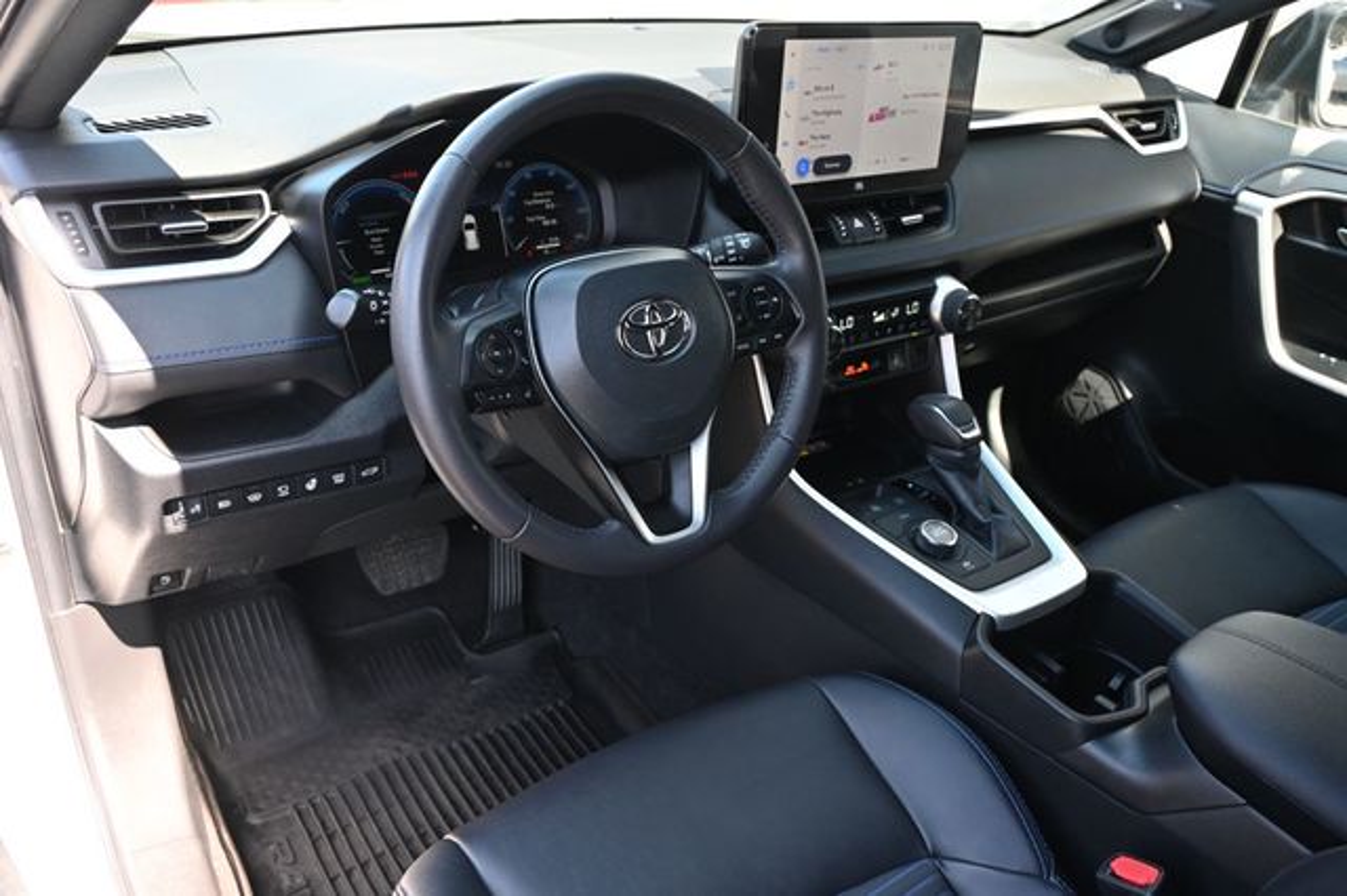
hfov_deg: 63.2
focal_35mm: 29
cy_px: 448
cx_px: 674
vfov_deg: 44.6
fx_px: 1094
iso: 560
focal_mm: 19.5
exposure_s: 1/125
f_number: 3.8
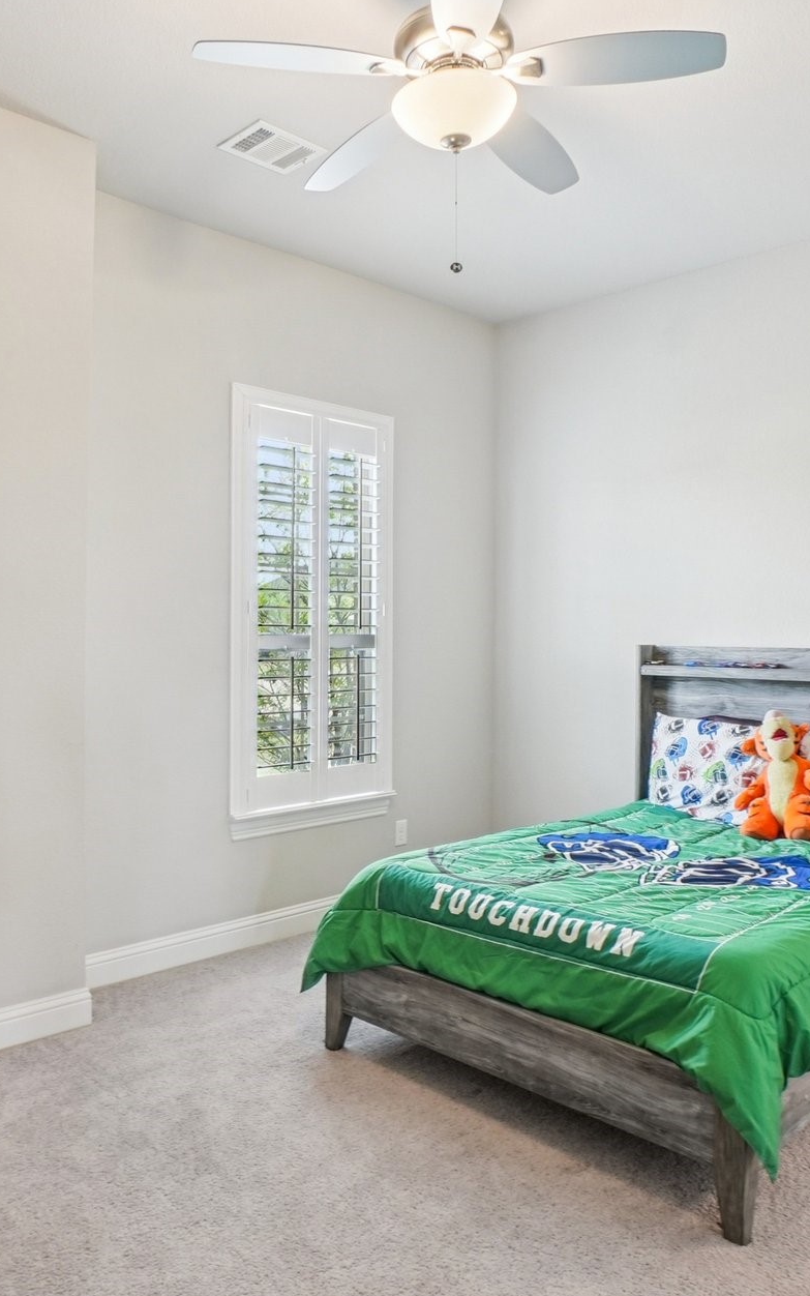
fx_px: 883
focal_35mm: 25
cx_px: 400
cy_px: 627
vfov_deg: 72.5
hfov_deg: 49.3
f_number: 10
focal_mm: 10
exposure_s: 1/6
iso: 400
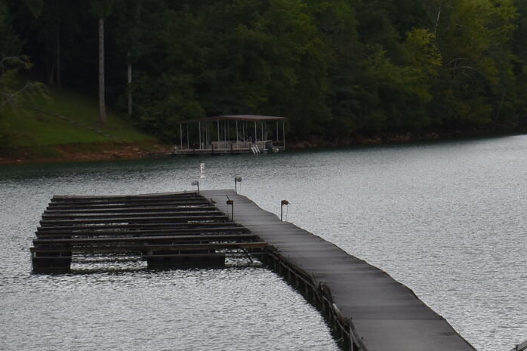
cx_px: 498
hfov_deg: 8.4
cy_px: 122
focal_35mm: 245
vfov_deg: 5.6
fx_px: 3585
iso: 100
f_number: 11
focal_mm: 38
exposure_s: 1/200
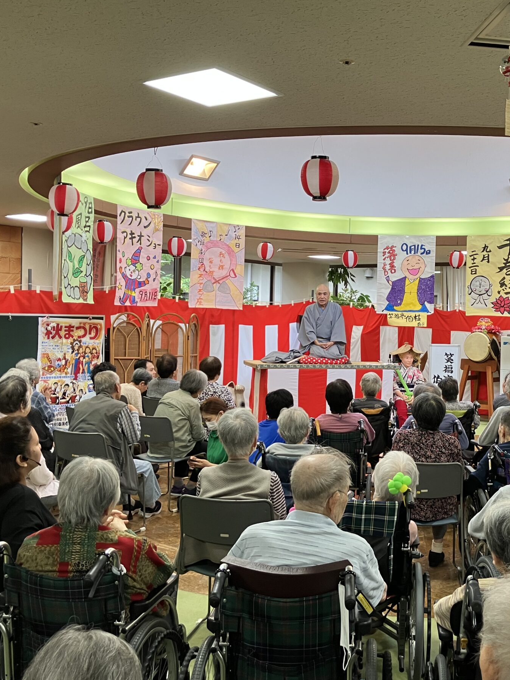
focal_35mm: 40
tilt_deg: -0.7
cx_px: 357
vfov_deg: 46.8
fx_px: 786
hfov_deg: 35.4
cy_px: 336
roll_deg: -1.2
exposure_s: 1/60
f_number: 1.8
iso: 80
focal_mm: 3.99
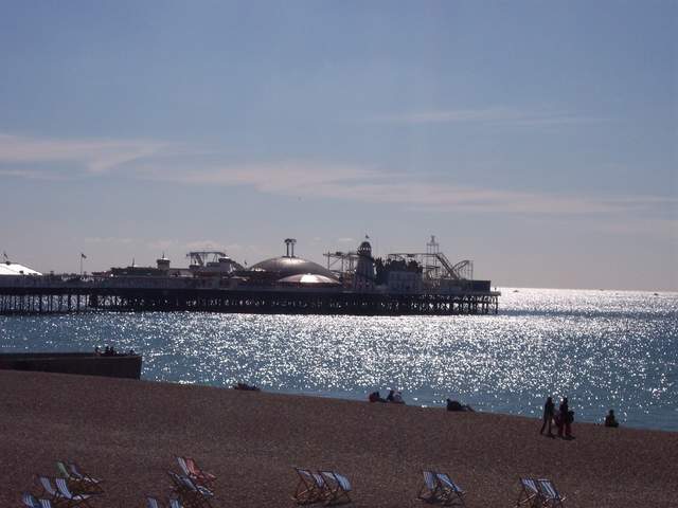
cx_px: 339
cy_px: 254
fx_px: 1743
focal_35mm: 89
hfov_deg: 22.0
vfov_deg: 16.6
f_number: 6.7
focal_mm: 18.7
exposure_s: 1/1000
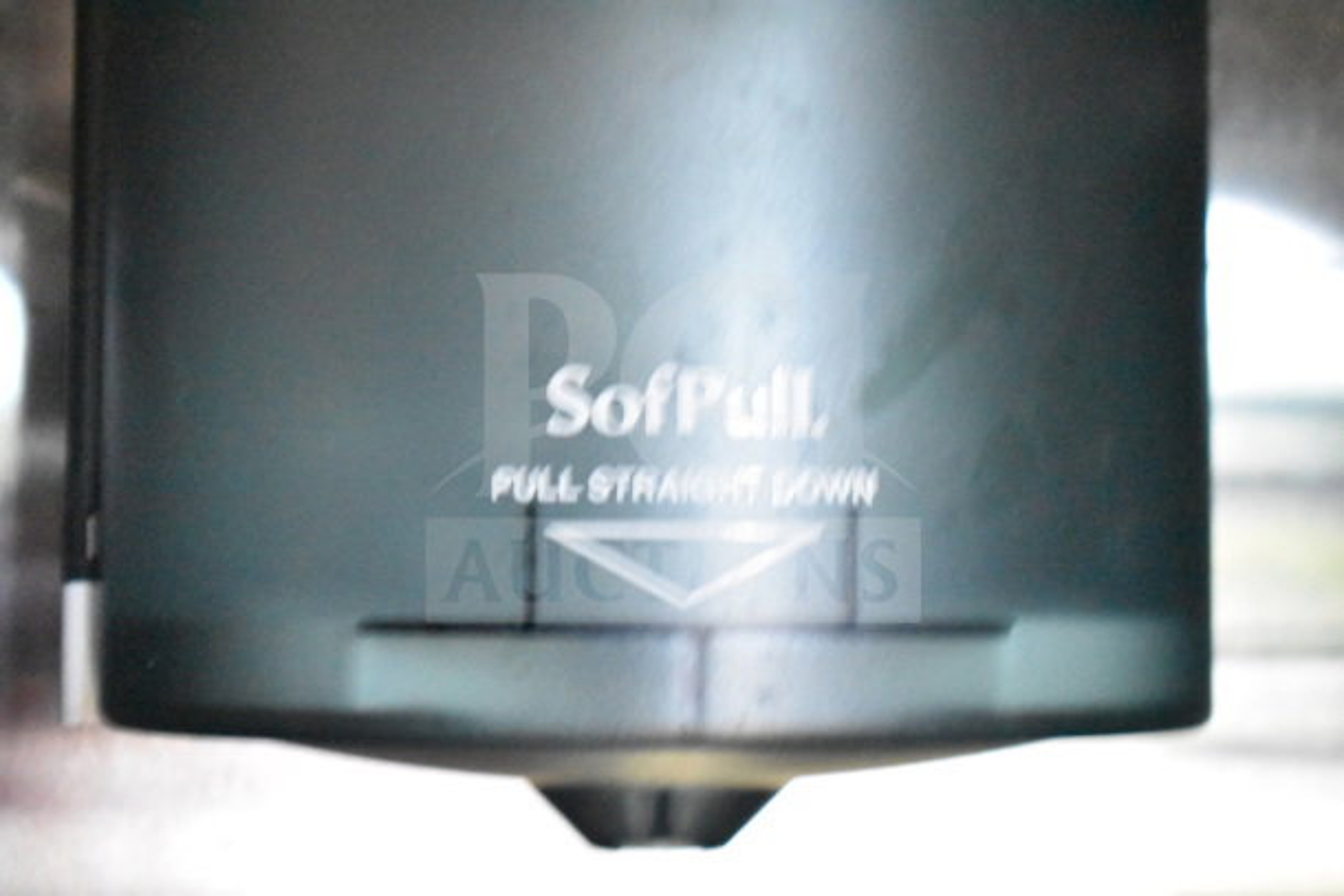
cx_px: 672
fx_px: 2576
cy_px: 448
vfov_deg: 19.7
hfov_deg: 29.2
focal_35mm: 69
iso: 20000
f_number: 5.3
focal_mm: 46
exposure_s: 1/80
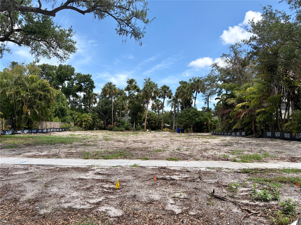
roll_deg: -1.2
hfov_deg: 67.3
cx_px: 150
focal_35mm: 26
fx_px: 226
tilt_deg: +5.0
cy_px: 112
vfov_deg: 53.1
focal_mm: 5.96
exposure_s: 1/3448
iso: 50
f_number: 1.6
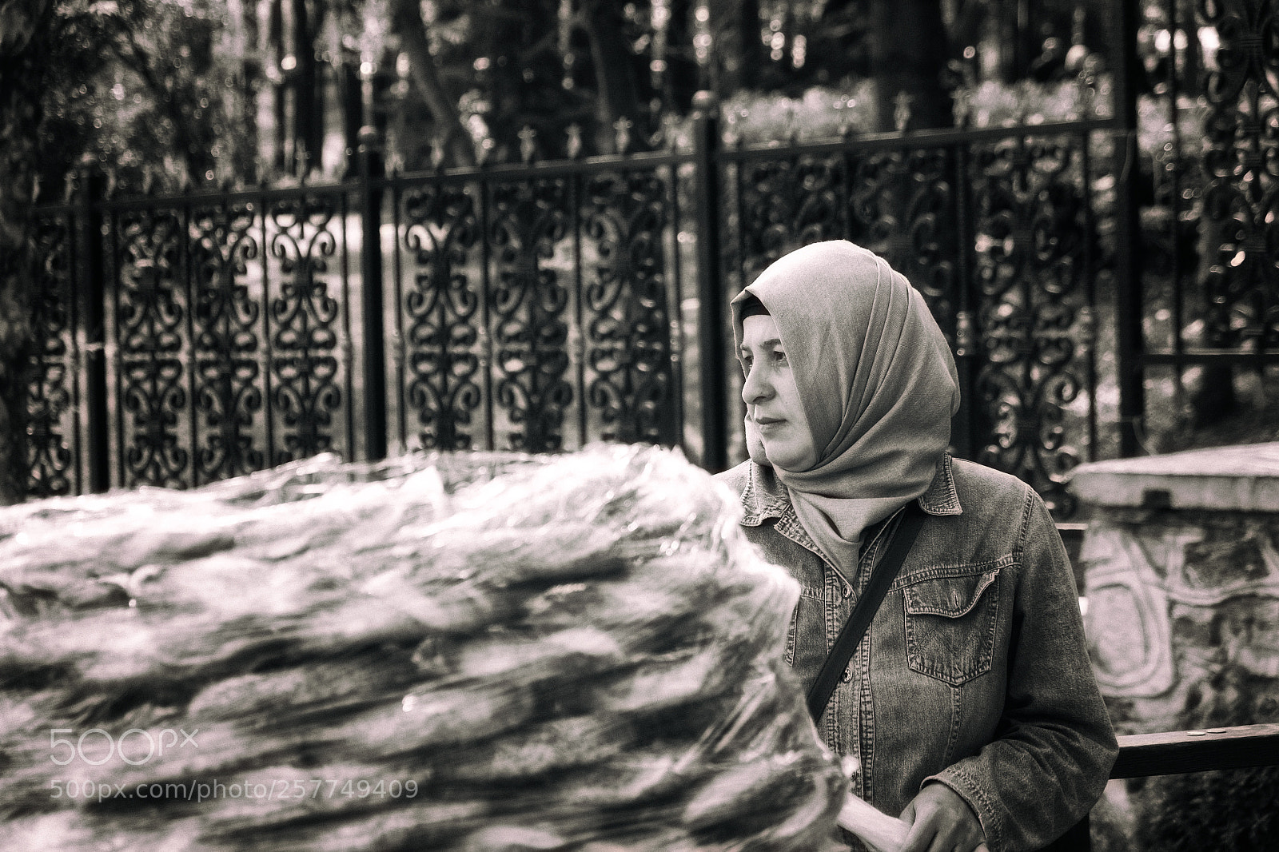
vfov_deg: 16.4
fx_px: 2948
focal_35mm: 83
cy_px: 426
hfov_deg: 24.5
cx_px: 640
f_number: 4
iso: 200
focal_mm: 55
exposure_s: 1/180
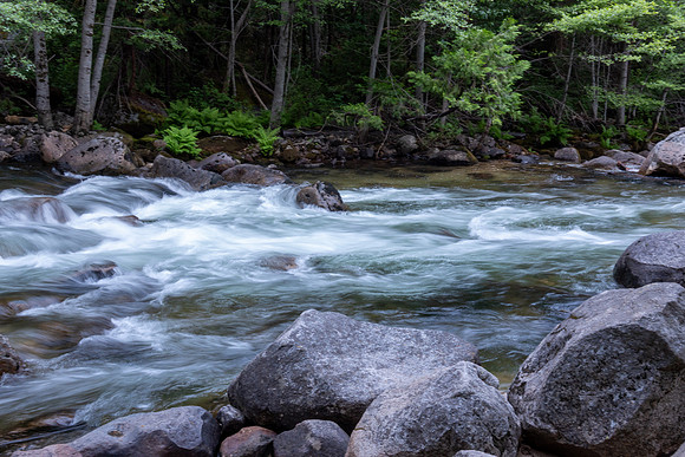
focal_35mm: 40
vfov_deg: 33.5
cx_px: 358
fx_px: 760
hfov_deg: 48.5
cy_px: 229
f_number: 9
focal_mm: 13.7
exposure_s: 1/5
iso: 100
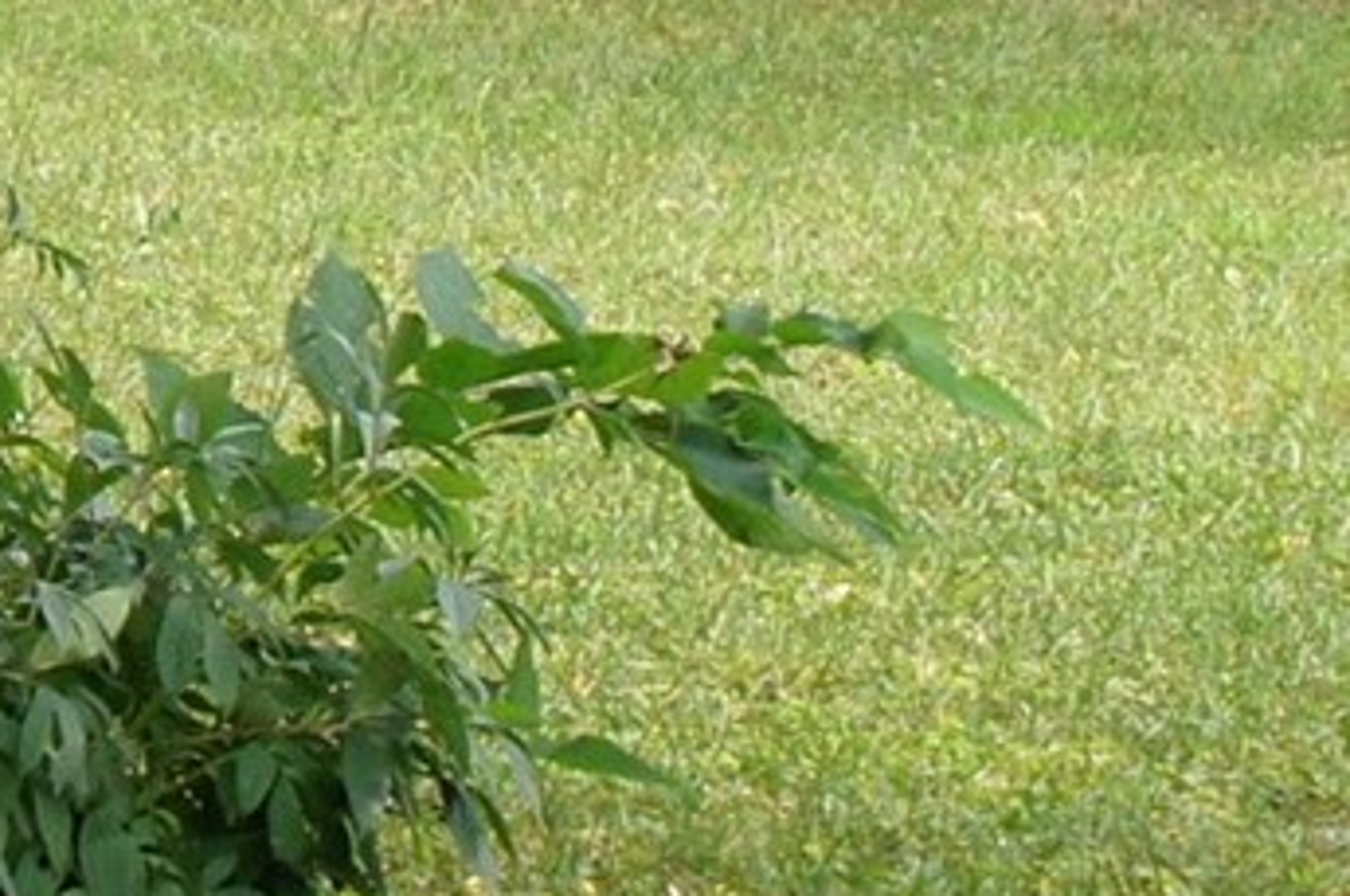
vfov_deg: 4.8
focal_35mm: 274
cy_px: -1555
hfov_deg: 7.4
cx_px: -900
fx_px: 10266
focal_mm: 29
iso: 200
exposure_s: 1/80
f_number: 9
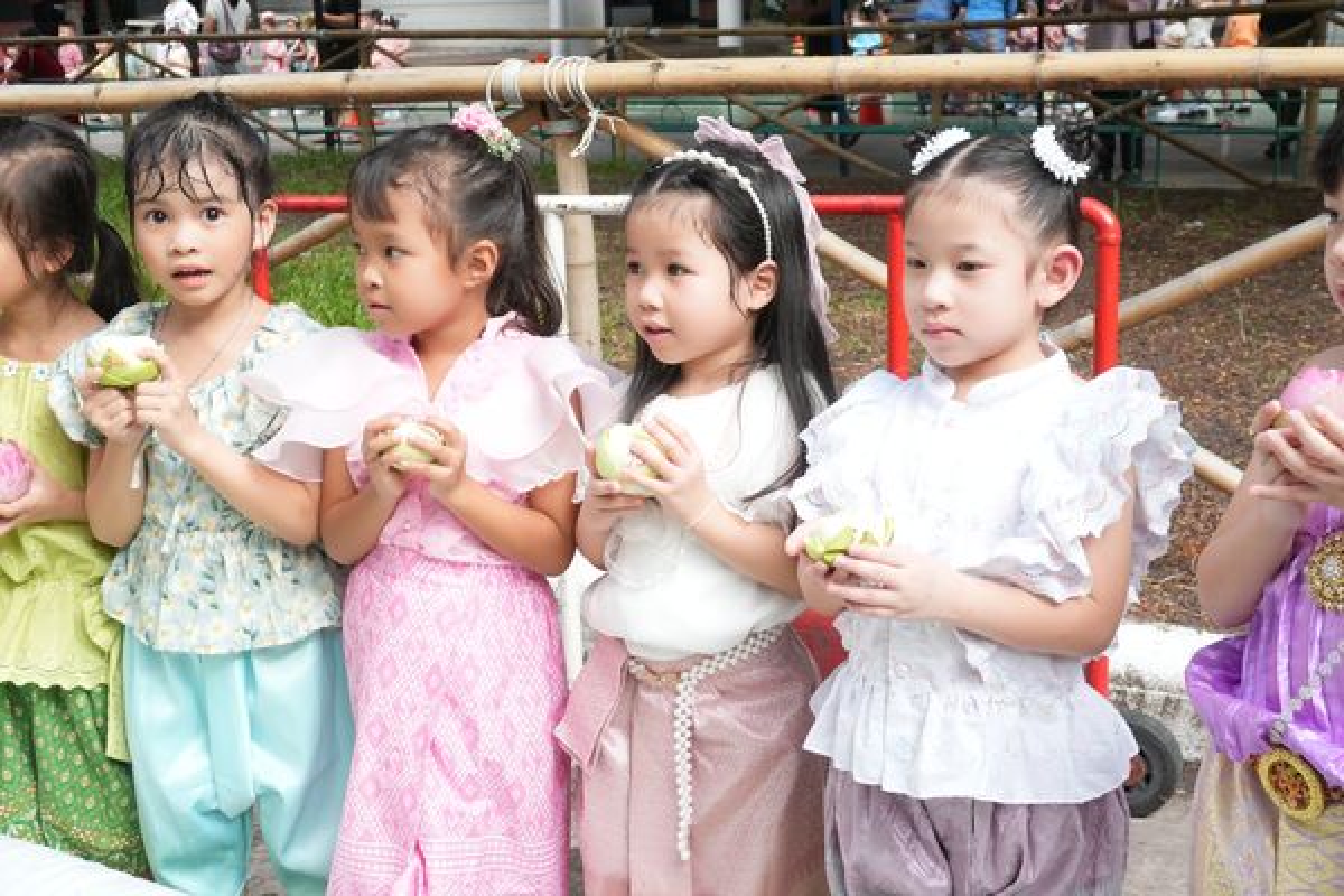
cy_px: 448
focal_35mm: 51
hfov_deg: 38.9
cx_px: 672
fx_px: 1904
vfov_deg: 26.5
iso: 1000
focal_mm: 34
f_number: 9
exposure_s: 1/200
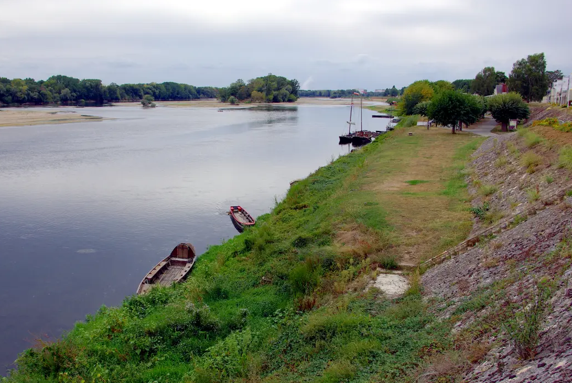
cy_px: 196
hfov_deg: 51.6
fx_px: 589
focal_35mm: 37
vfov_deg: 36.0
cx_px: 240
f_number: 8
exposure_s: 1/250
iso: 100
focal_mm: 20
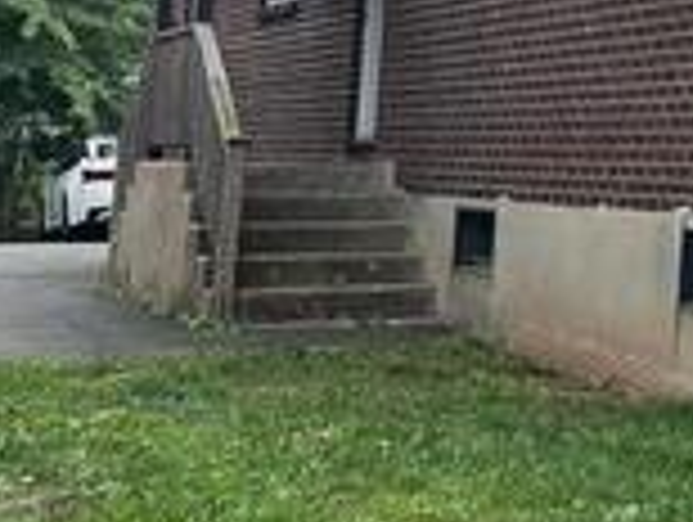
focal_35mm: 108
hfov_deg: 15.1
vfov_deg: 13.4
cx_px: 1341
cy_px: -76
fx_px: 2165
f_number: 1.5
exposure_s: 1/2165
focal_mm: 5.7
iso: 50
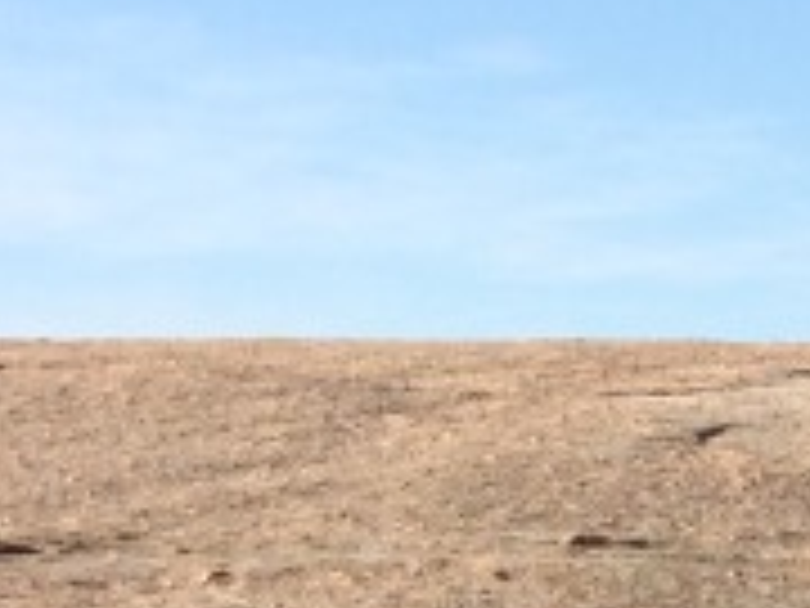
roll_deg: -0.1
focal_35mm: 165
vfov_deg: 8.7
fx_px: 3861
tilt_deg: -7.1
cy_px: 1036
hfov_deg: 10.8
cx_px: 1701
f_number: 2.2
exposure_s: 1/1208
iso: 32
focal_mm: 4.15
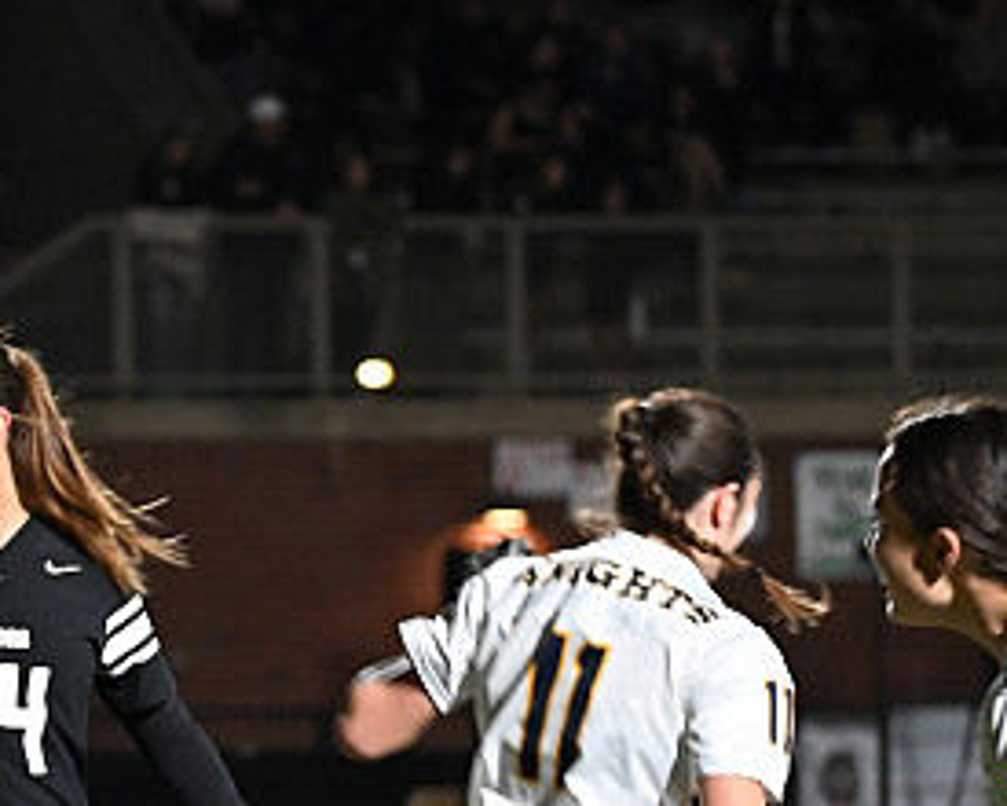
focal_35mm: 378
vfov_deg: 4.1
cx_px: -18
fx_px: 11266
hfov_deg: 5.1
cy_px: 744
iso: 2800
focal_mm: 130
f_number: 4.8
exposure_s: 1/125
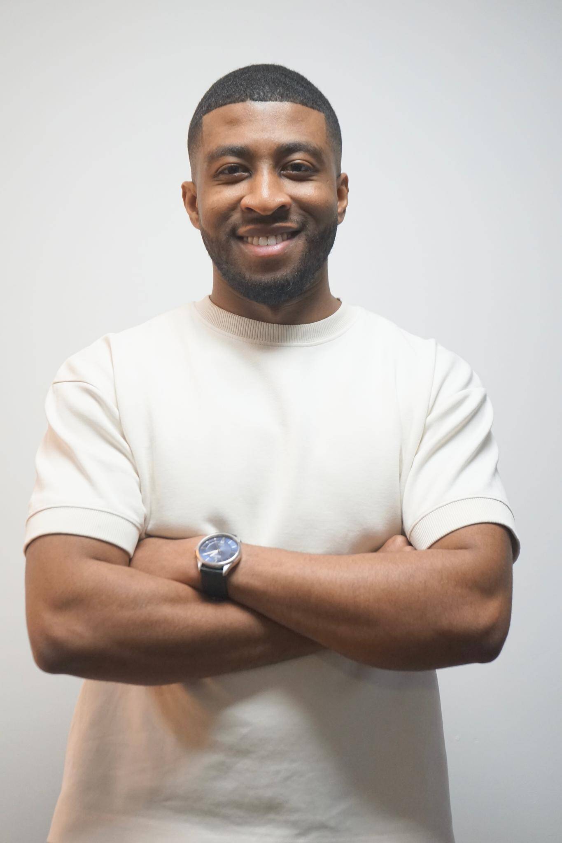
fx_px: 1124
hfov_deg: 28.1
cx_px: 281
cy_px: 422
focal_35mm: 48
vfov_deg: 41.1
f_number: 4.5
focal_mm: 48
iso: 2000
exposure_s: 1/160
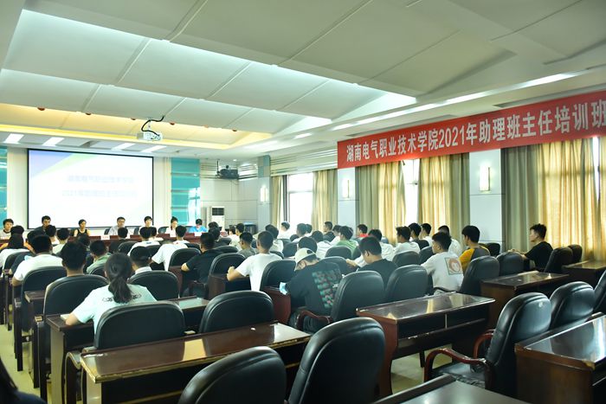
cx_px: 303
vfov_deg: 47.9
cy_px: 202
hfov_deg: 67.4
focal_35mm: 27
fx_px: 455
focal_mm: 18
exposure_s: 1/80
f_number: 4
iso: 1600
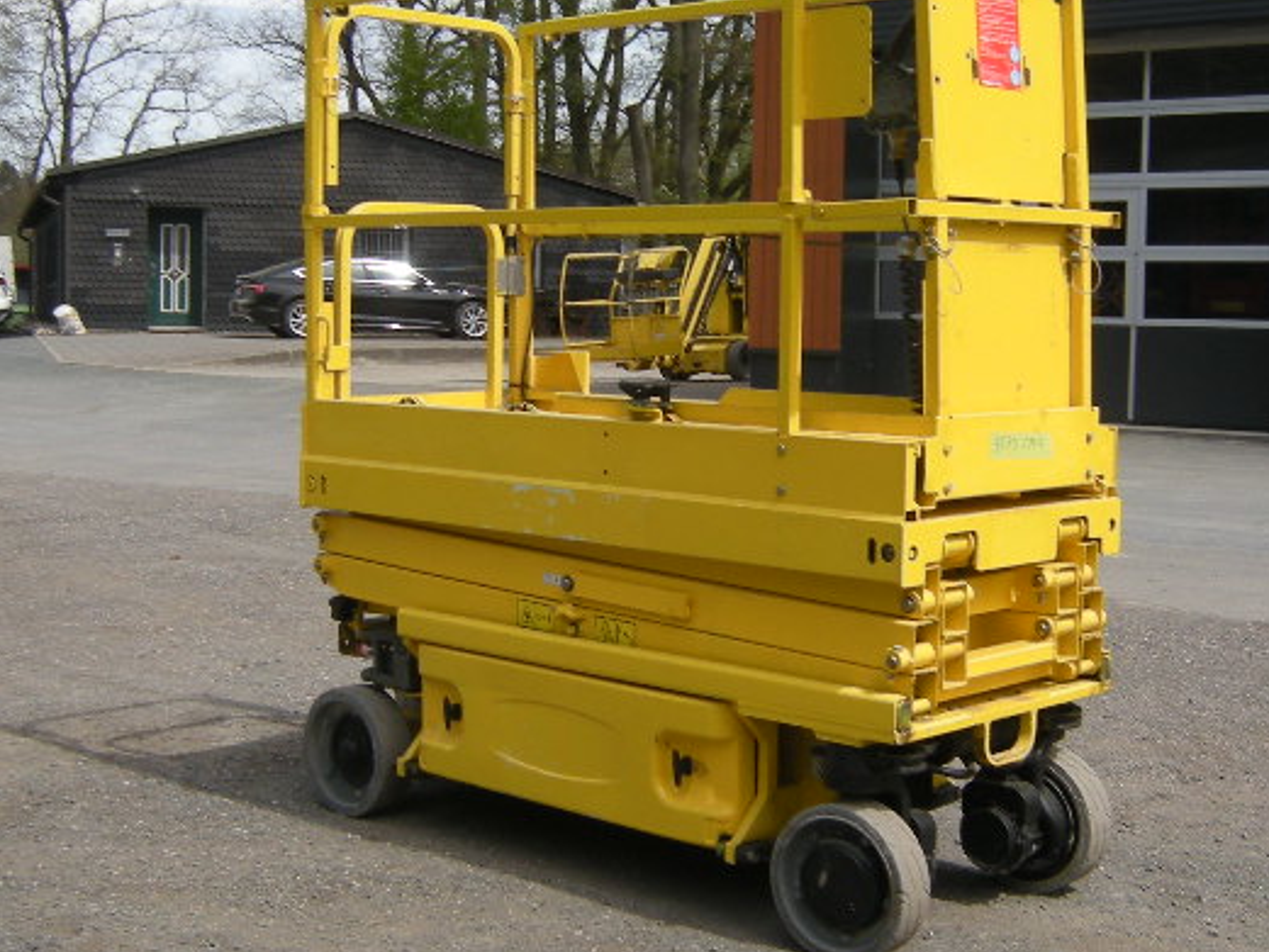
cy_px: 450
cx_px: 699
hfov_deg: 34.9
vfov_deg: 26.6
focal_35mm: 55
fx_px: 2017
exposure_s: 1/242
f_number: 5.6
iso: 64
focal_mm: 4.7
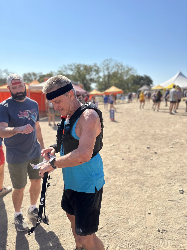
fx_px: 173
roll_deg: -3.0
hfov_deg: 56.8
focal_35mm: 24
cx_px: 94
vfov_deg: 71.6
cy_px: 125
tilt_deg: -13.3
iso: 80
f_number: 1.78
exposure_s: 1/4762
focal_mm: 6.86
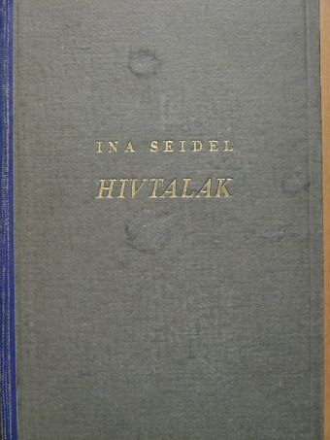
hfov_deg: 18.7
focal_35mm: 79
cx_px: 165
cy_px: 220
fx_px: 1004
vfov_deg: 24.7
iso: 164
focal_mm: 13.2
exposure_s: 1/31
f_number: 3.5
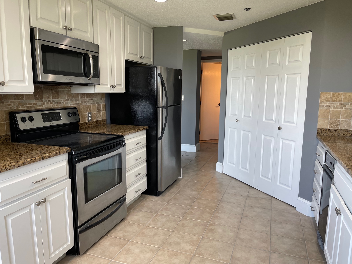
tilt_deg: -8.8
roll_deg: -0.4
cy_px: 132
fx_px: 264
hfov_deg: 67.3
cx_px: 176
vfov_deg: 53.1
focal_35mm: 26
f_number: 1.6
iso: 64
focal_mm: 5.1
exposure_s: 1/120
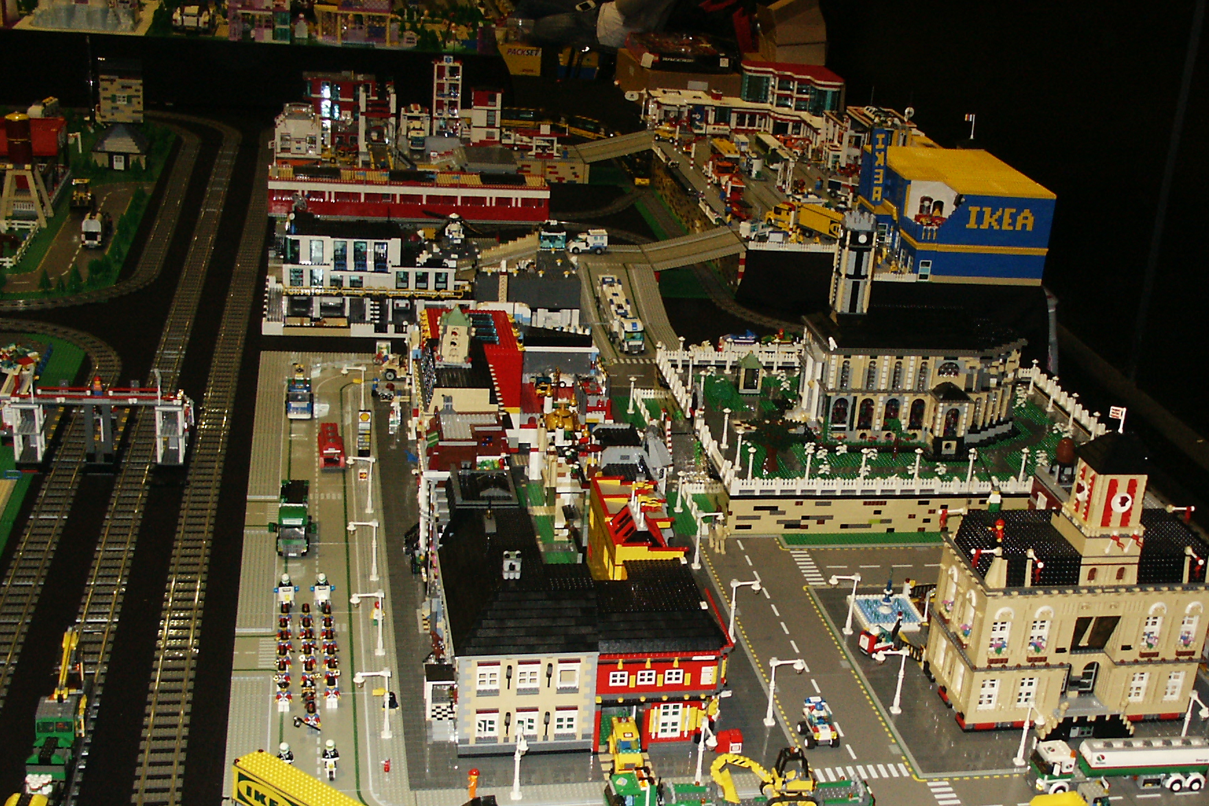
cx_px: 766
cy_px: 484
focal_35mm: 47
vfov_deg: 28.6
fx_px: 1578
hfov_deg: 41.6
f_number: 3
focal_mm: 7.2
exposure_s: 1/45
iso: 200
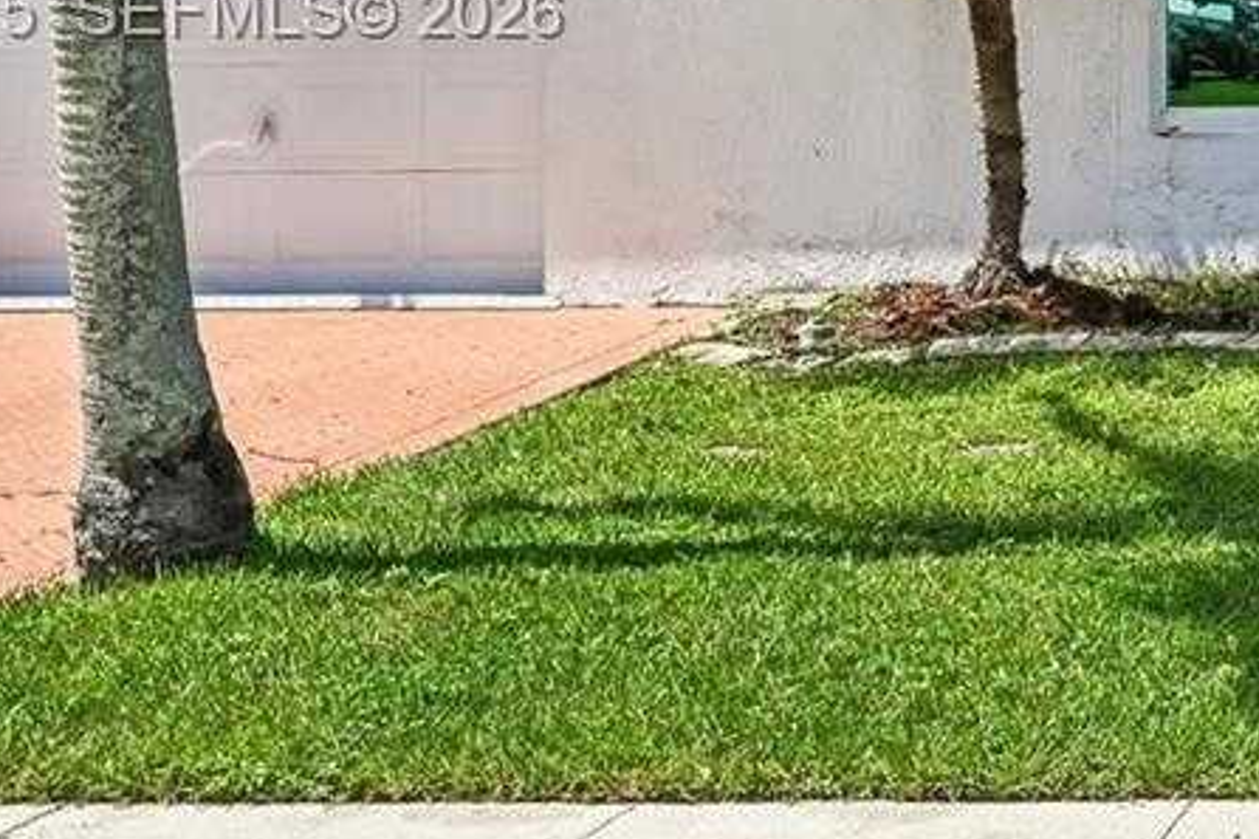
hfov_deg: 21.2
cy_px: 17
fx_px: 2762
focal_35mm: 79
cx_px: 1942
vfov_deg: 16.9
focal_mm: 22
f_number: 8
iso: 100
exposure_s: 1/400
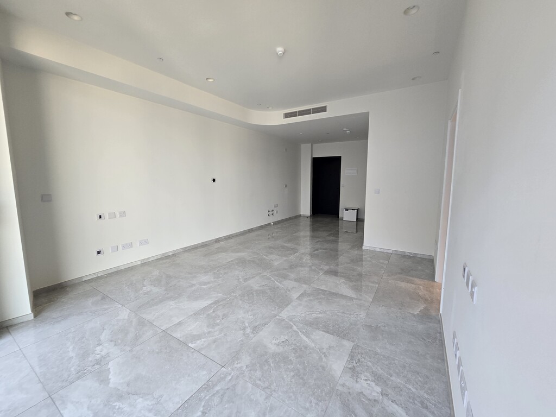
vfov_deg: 89.9
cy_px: 208
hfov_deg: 106.2
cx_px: 278
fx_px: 209
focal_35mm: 13
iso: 80
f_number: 2.2
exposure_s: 1/50
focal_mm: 2.2
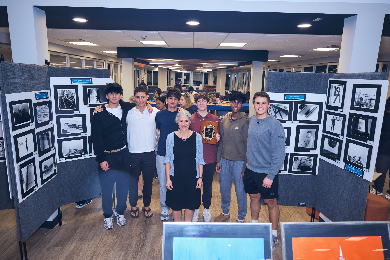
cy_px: 130
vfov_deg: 53.1
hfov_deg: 73.7
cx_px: 195
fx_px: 260
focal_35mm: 24
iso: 1250
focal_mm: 16
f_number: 4
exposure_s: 1/160
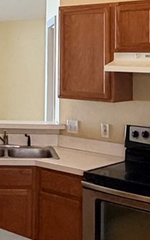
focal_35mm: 74
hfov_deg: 17.4
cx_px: 15
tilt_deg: +4.9
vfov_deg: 26.8
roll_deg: -0.8
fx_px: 483
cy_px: 19
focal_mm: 2.22
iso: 320
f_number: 2.2
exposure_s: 1/56
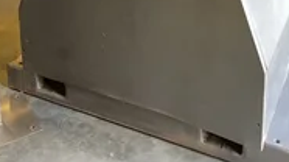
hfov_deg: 34.2
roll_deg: +0.8
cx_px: 110
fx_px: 467
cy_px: -86
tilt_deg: -13.0
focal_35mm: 61
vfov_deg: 17.5
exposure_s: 1/117
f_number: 1.6
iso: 125
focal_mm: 4.2
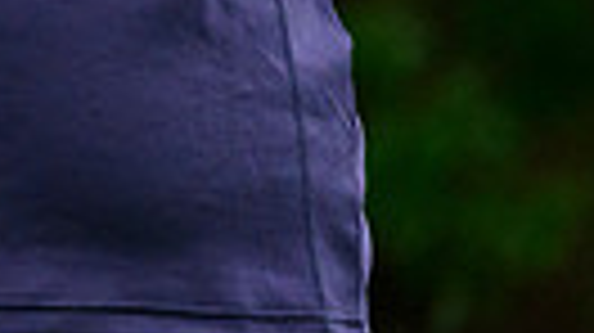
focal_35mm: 1324
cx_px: -1101
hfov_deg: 1.6
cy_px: -804
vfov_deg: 0.9
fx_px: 20837
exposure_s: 1/1600
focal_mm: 200
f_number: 4
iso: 1250
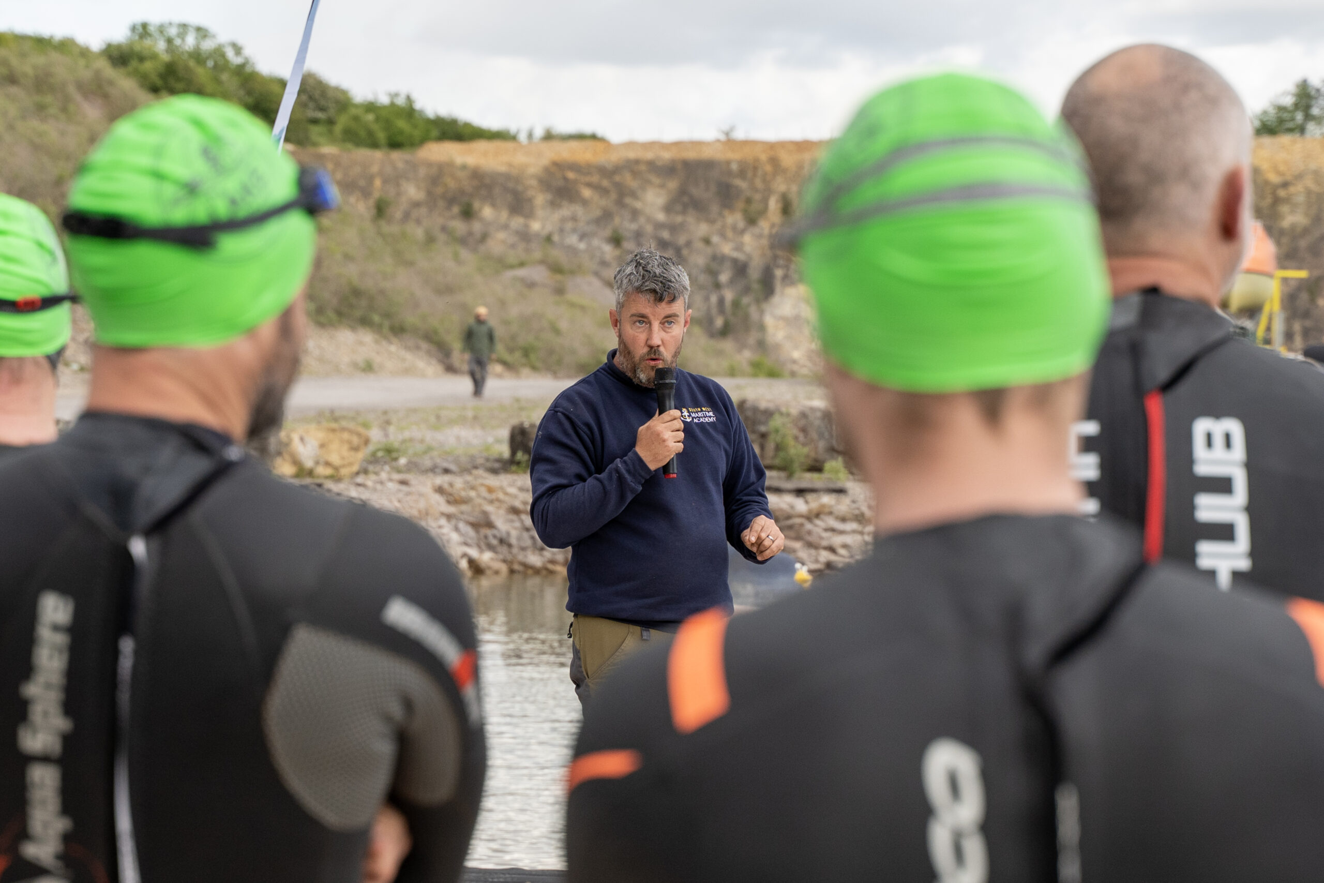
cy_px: 442
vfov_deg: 18.2
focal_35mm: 75
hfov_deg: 27.0
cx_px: 662
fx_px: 2758
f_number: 4.5
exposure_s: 1/500
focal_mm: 75
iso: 500
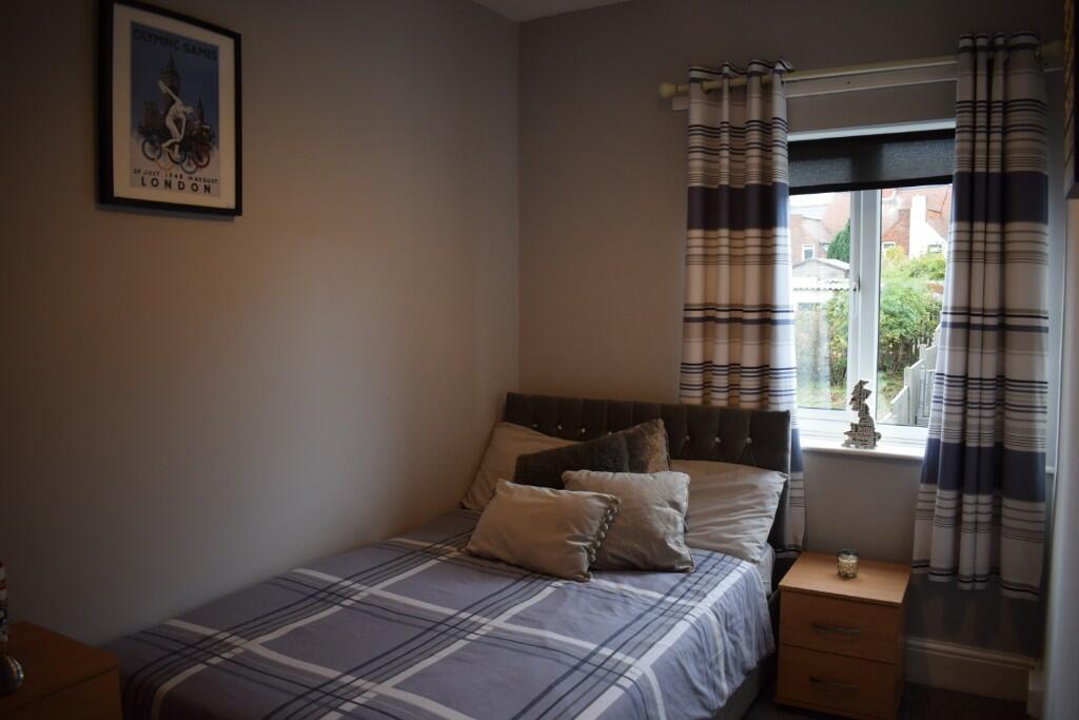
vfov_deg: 47.9
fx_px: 809
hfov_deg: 67.4
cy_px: 360
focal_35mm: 27
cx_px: 540
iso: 400
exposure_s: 1/80
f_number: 4.5
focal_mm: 18
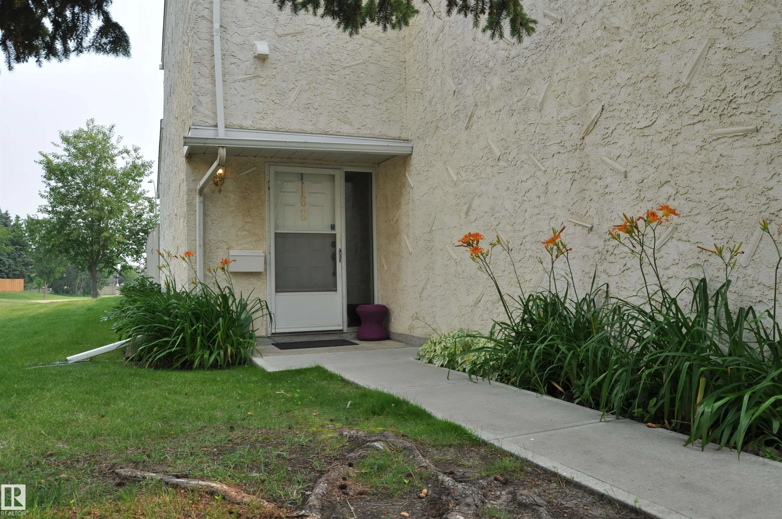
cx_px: 391
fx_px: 586
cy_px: 260
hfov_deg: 67.4
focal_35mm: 27
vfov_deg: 47.8
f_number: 8
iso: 200
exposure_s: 1/250
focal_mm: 18
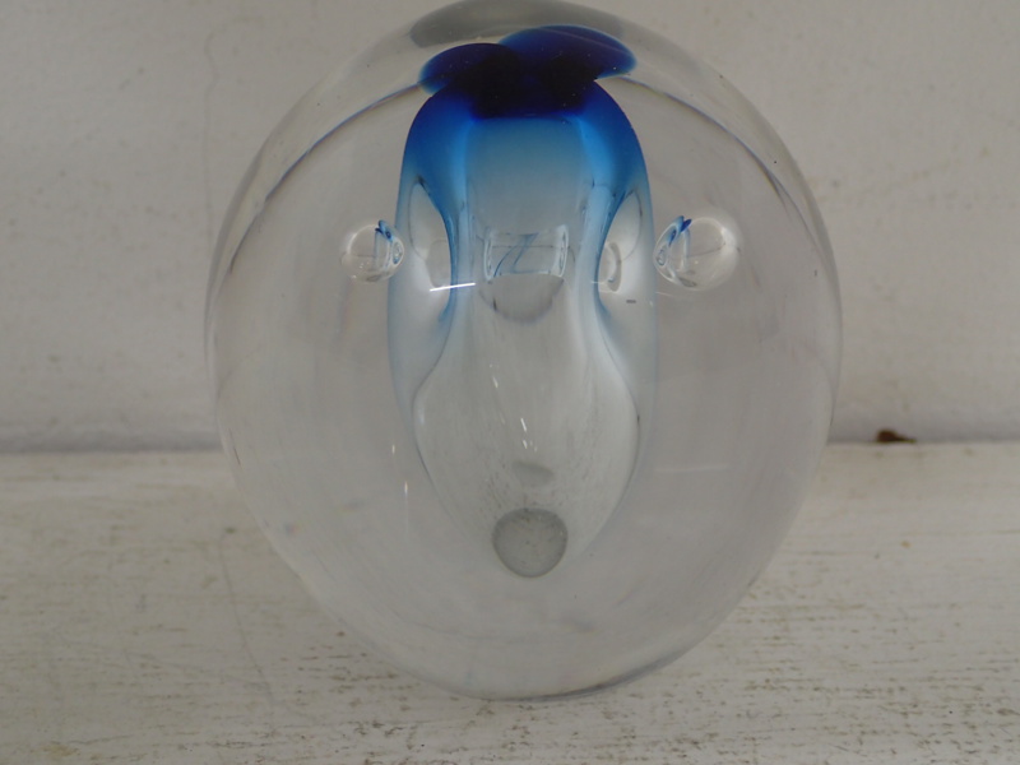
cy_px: 382
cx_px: 510
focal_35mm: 49
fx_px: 1444
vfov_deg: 29.7
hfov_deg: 38.9
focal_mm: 8.99
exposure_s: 1/50
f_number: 3.2
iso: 250
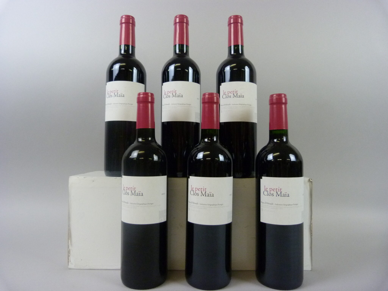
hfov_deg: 69.4
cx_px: 194
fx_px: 280
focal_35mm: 25
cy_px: 146
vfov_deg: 54.9
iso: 400
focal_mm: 4.5
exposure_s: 1/40
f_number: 2.8
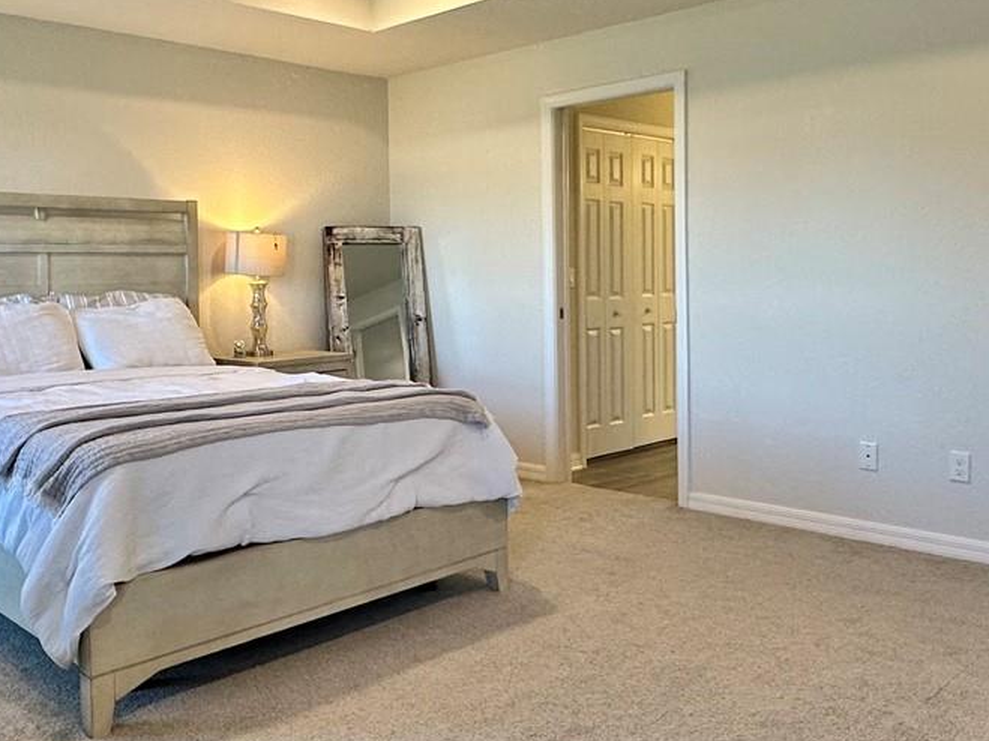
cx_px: 390
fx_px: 971
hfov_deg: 53.5
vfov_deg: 41.6
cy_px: 291
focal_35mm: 34
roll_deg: +1.0
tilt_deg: -1.2
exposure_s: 1/120
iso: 200
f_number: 2.2
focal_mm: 2.22
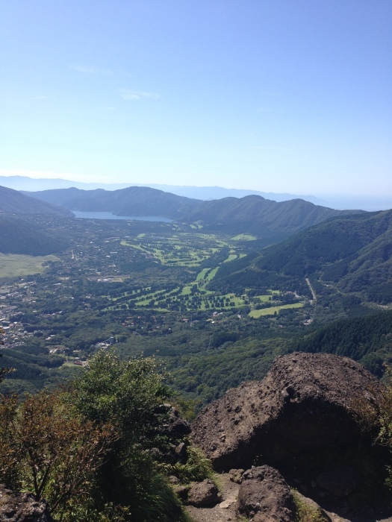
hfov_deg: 40.7
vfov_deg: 52.6
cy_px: 261
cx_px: 196
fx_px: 528
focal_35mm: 35
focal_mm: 4.28
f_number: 2.4
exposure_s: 1/1493
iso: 50
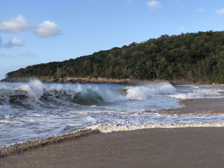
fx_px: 336
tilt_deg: -0.7
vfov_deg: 28.0
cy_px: 84
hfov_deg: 36.8
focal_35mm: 52
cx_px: 112
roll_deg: +0.6
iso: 16
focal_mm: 6
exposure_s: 1/666
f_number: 2.4
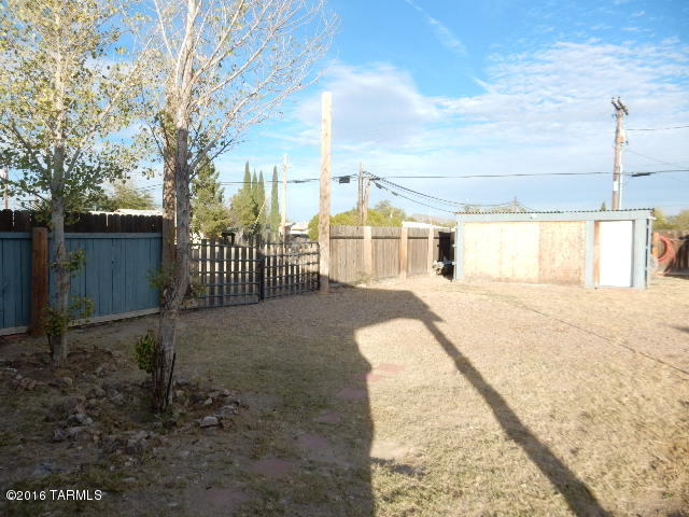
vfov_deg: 54.9
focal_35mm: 25
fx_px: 498
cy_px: 258
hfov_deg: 69.4
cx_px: 344
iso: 125
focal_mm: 4.5
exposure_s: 1/640
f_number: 3.7
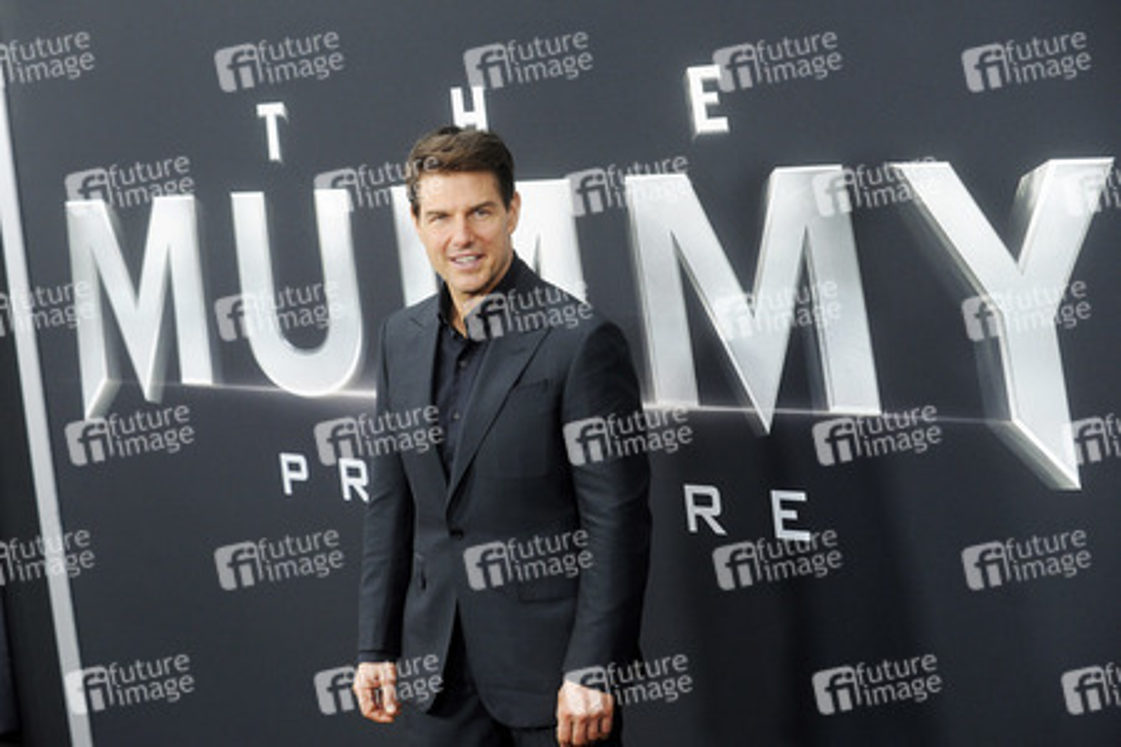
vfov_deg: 15.9
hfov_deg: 23.6
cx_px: 560
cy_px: 374
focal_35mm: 86
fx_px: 2678
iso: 1600
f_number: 4
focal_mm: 86
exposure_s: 1/500
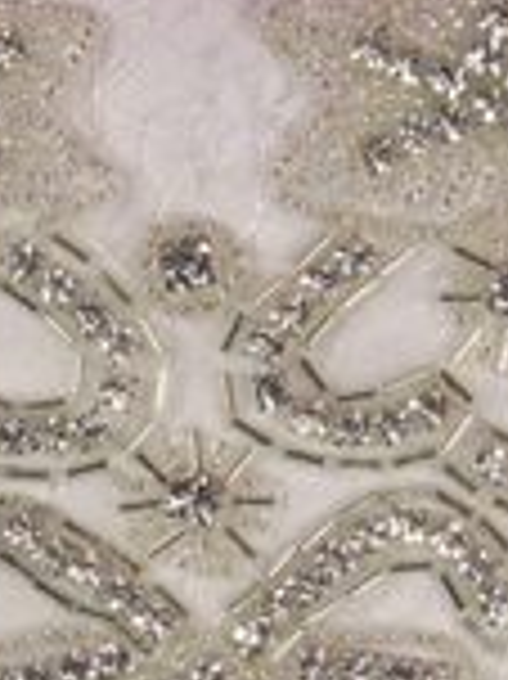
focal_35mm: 119
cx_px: 200
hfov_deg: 12.4
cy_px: 680
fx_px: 2332
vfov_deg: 16.2
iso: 80
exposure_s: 1/350
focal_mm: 6.5
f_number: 4.1
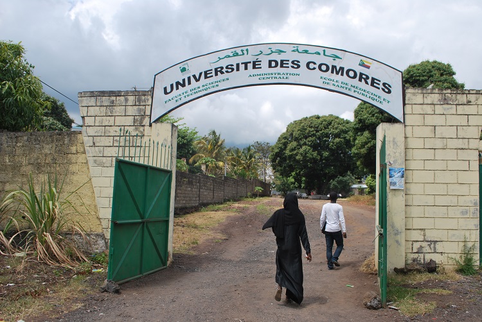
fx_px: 362
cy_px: 161
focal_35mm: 27
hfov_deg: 67.3
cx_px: 241
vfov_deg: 48.0
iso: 100
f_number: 8
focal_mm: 18
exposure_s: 1/250
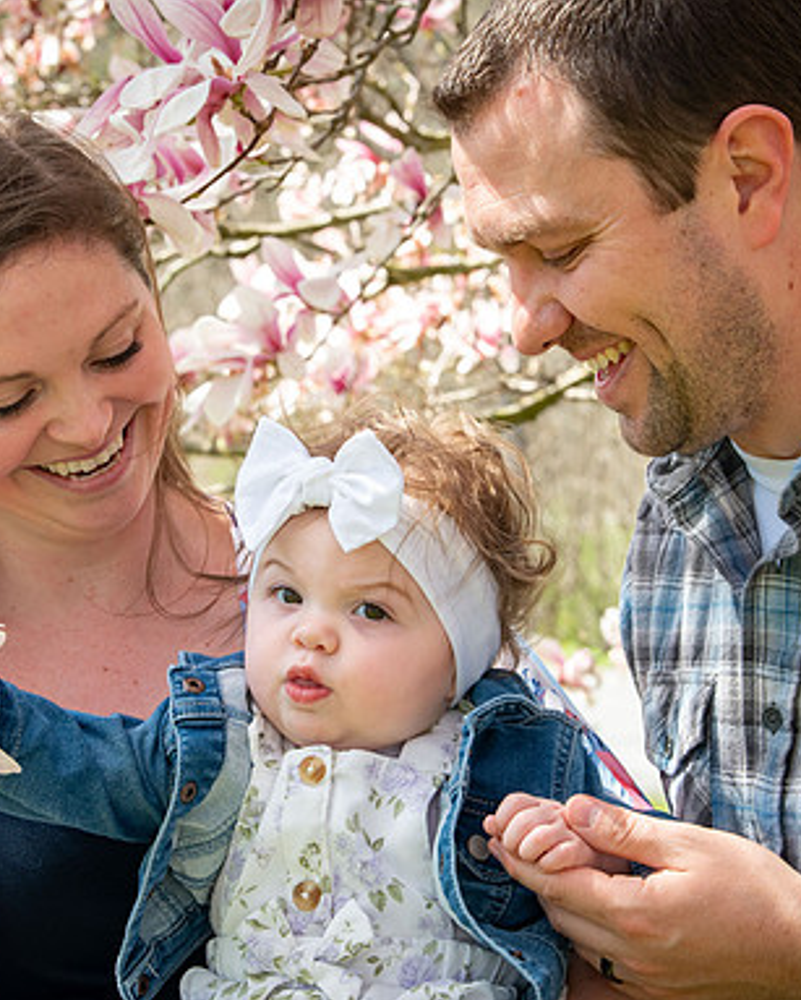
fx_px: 3611
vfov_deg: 15.8
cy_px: 501
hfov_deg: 12.7
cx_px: 381
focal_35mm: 122
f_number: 11
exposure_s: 1/400
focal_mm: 86
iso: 1250
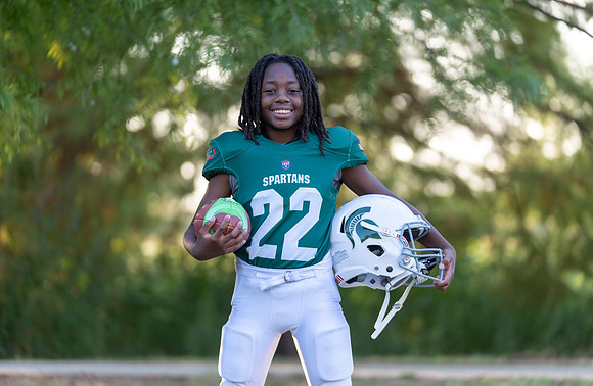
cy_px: 190
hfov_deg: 15.0
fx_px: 2245
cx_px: 299
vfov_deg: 9.8
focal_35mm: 137
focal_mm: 134
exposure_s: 1/320
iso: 250
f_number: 2.8
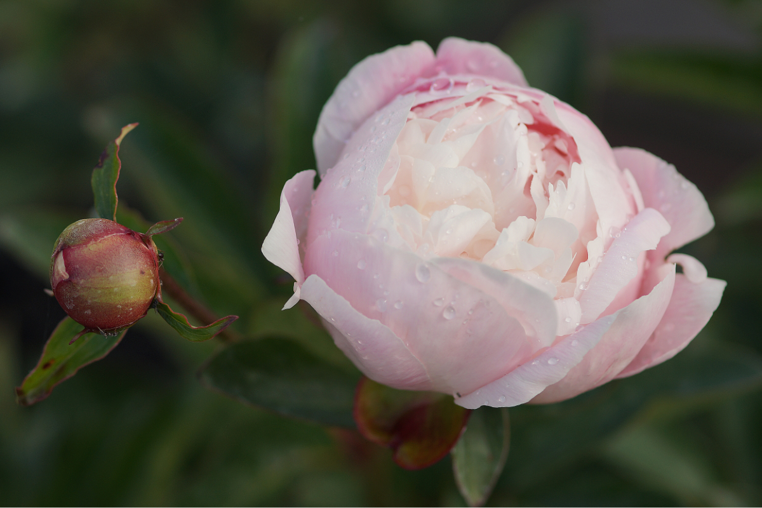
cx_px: 381
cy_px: 254
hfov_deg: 13.7
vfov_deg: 9.1
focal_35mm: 150
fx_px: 3175
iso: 100
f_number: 3.2
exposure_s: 1/640
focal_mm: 100
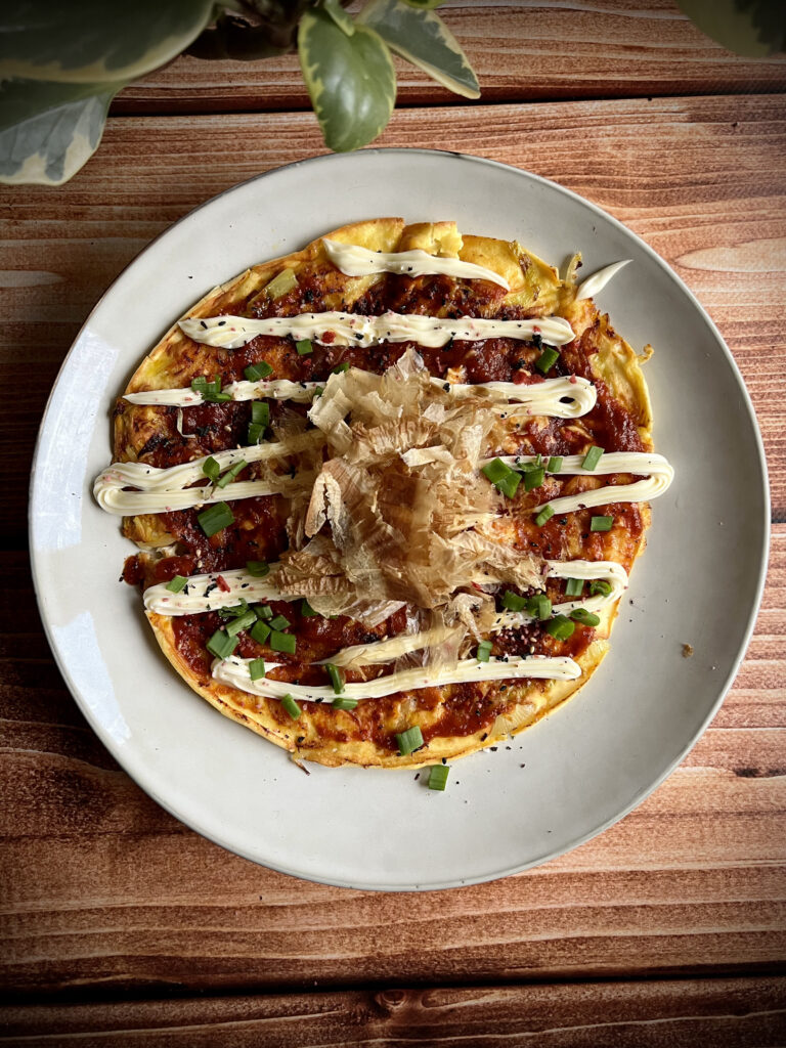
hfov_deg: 53.1
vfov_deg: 67.3
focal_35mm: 26
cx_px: 393
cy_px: 524
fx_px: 787
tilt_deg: -87.5
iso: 125
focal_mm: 5.7
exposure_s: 1/86
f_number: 1.5
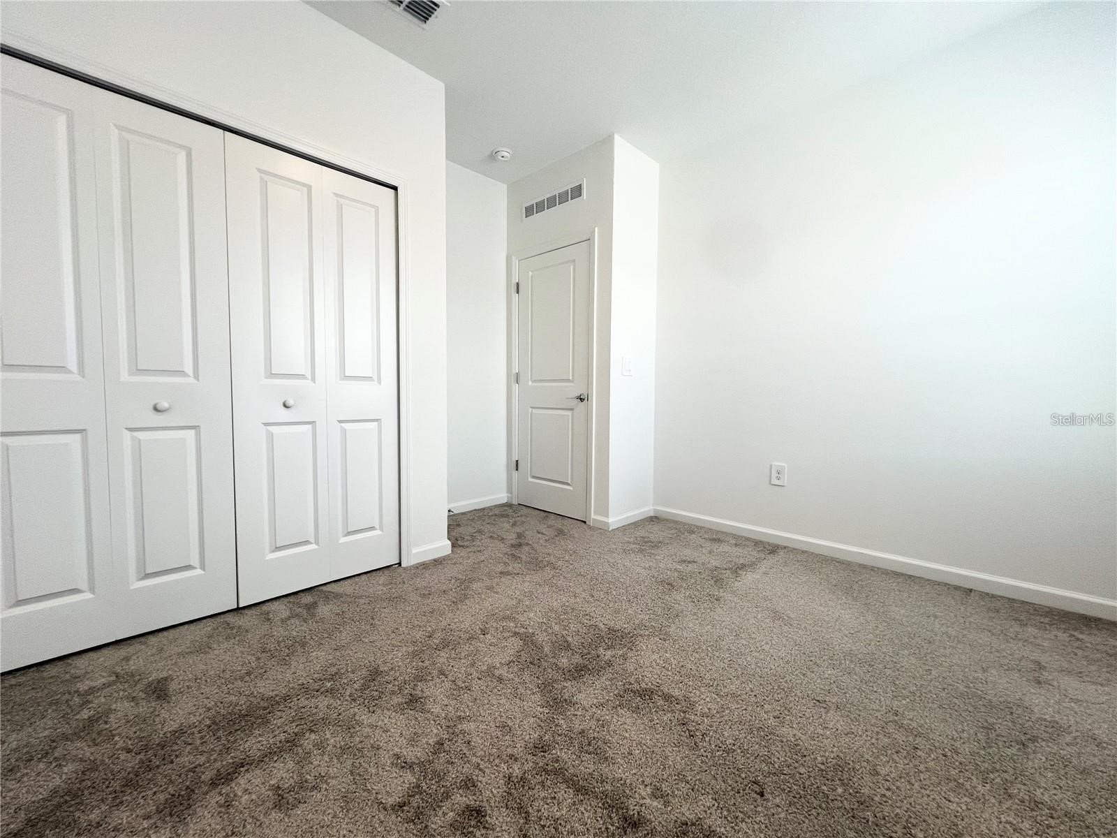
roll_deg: -0.7
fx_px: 419
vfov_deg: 89.9
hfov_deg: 106.2
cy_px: 419
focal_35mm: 13
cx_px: 558
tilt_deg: -3.4
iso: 100
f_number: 1.8
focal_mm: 1.57
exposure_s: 1/120
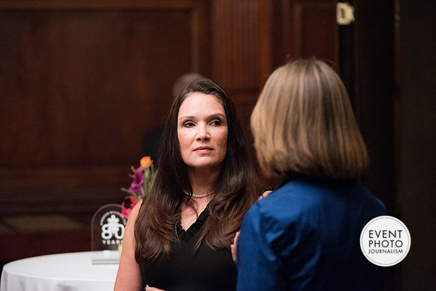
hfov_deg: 17.6
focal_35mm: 116
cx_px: 218
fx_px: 1405
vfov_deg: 11.8
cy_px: 146
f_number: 2.8
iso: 4500
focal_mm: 116
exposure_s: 1/125
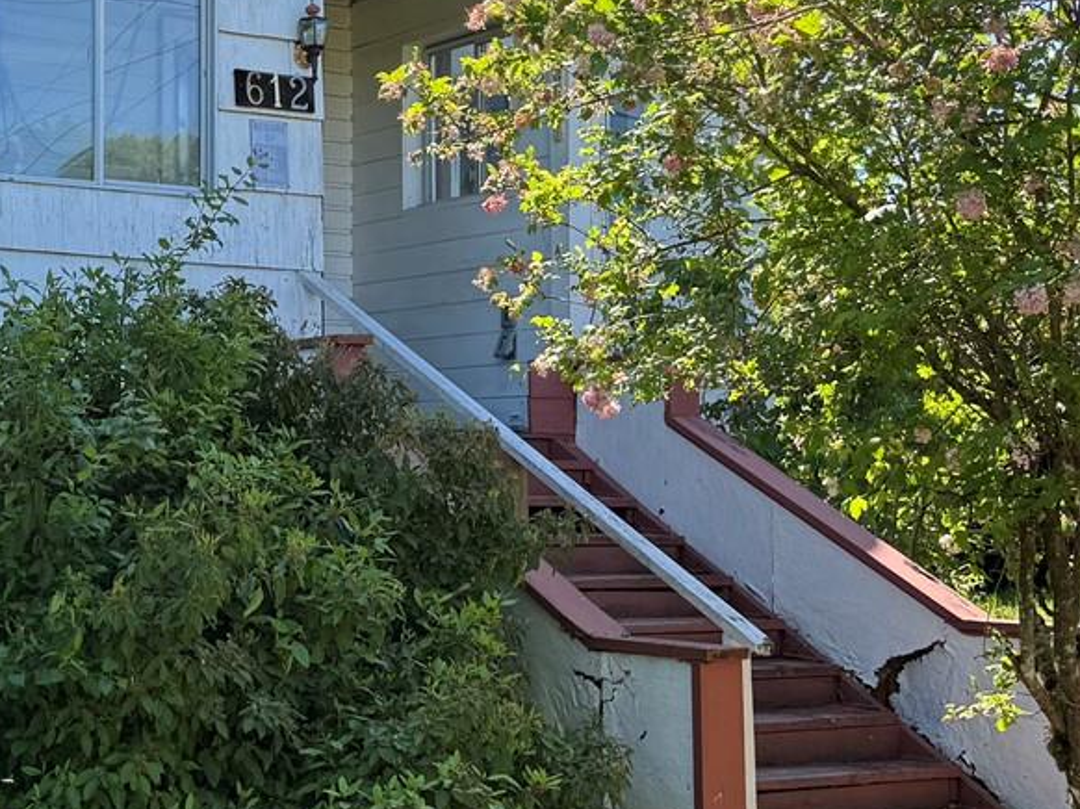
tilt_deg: +3.9
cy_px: 375
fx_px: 2058
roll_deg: +0.6
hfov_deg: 28.2
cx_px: 100
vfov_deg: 22.2
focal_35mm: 66
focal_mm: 6.76
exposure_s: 1/980
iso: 80
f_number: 1.78
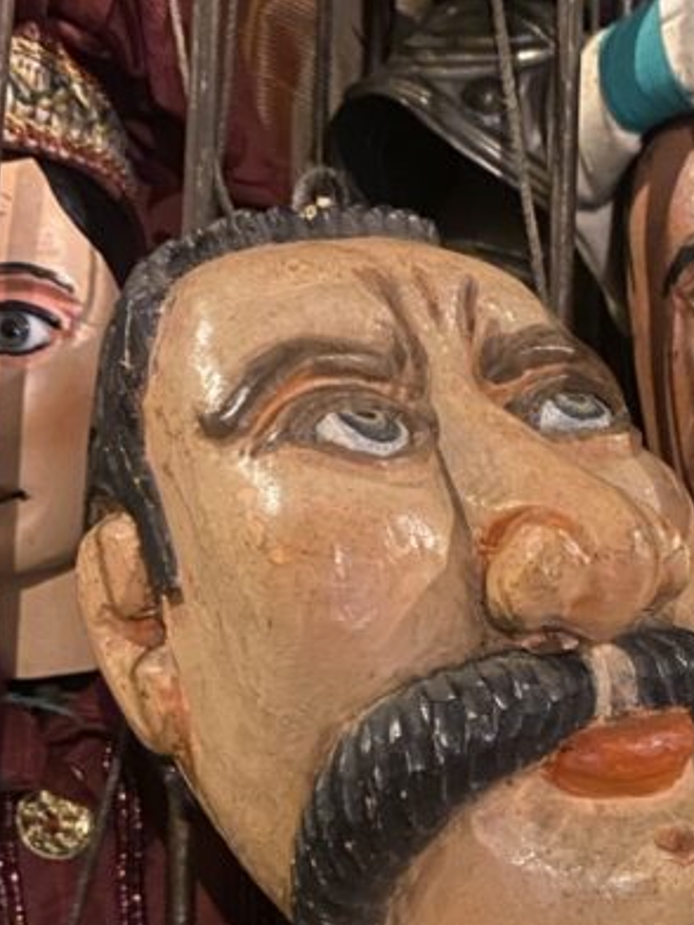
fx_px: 1818
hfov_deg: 21.0
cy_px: 828
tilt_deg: -15.0
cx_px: 654
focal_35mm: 68
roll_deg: -1.4
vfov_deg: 27.6
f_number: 1.8
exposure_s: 1/20
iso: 800
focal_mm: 4.25
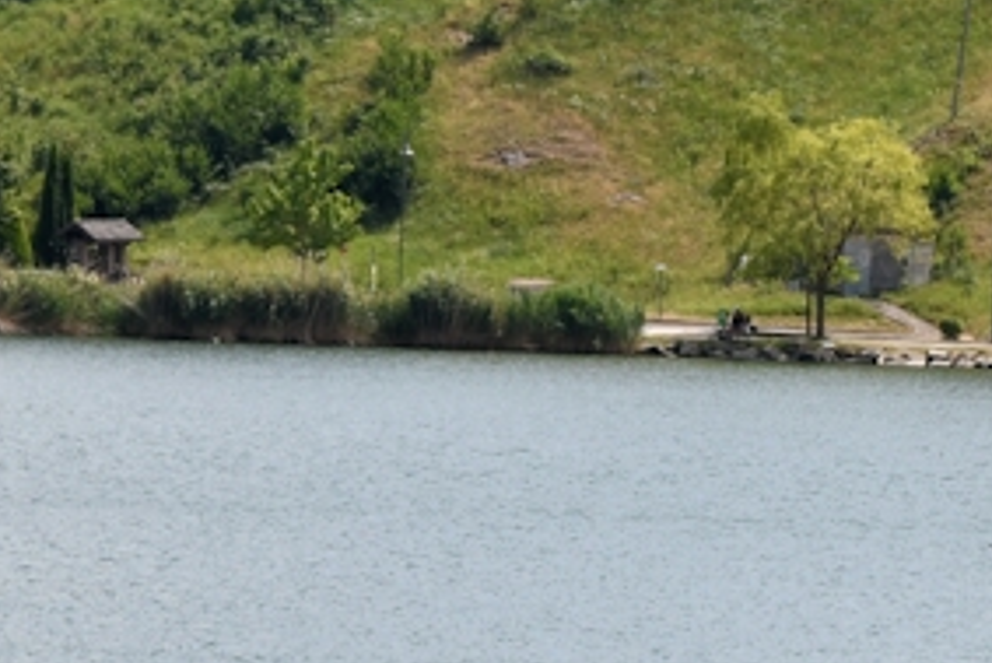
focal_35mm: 339
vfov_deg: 4.0
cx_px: 873
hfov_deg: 6.1
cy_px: 819
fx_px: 9346
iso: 100
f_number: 9
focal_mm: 80
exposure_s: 1/320
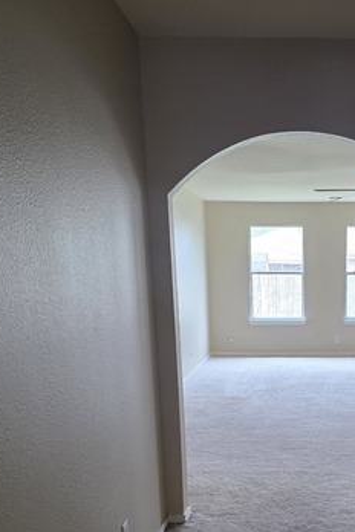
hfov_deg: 29.3
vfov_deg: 42.2
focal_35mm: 44
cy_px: 439
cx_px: 320
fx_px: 651
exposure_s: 1/120
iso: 320
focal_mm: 6.3
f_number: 1.7
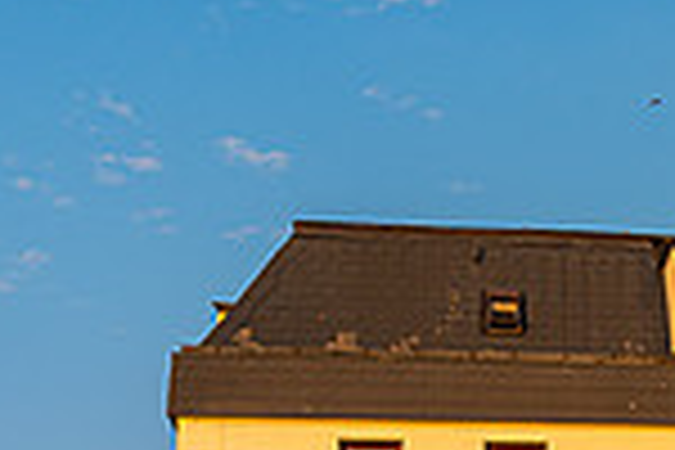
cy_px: 461
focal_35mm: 120
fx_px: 2250
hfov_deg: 16.1
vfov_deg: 11.3
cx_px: 891
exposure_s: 1/1000
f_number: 2.8
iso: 100
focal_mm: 31
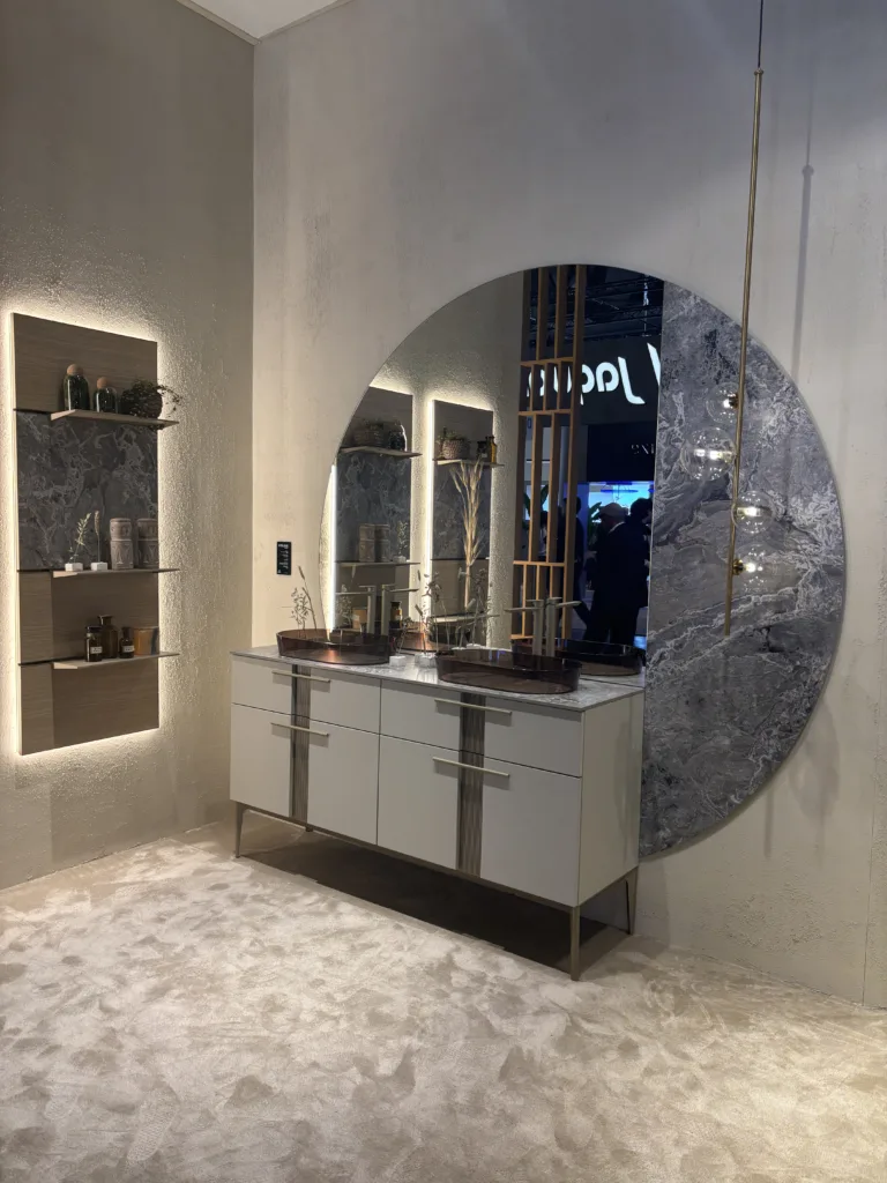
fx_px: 888
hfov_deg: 53.1
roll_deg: -1.8
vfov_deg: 67.3
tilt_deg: -4.8
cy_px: 592
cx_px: 444
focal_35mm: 26
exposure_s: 1/100
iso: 100
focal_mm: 5.96
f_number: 1.6
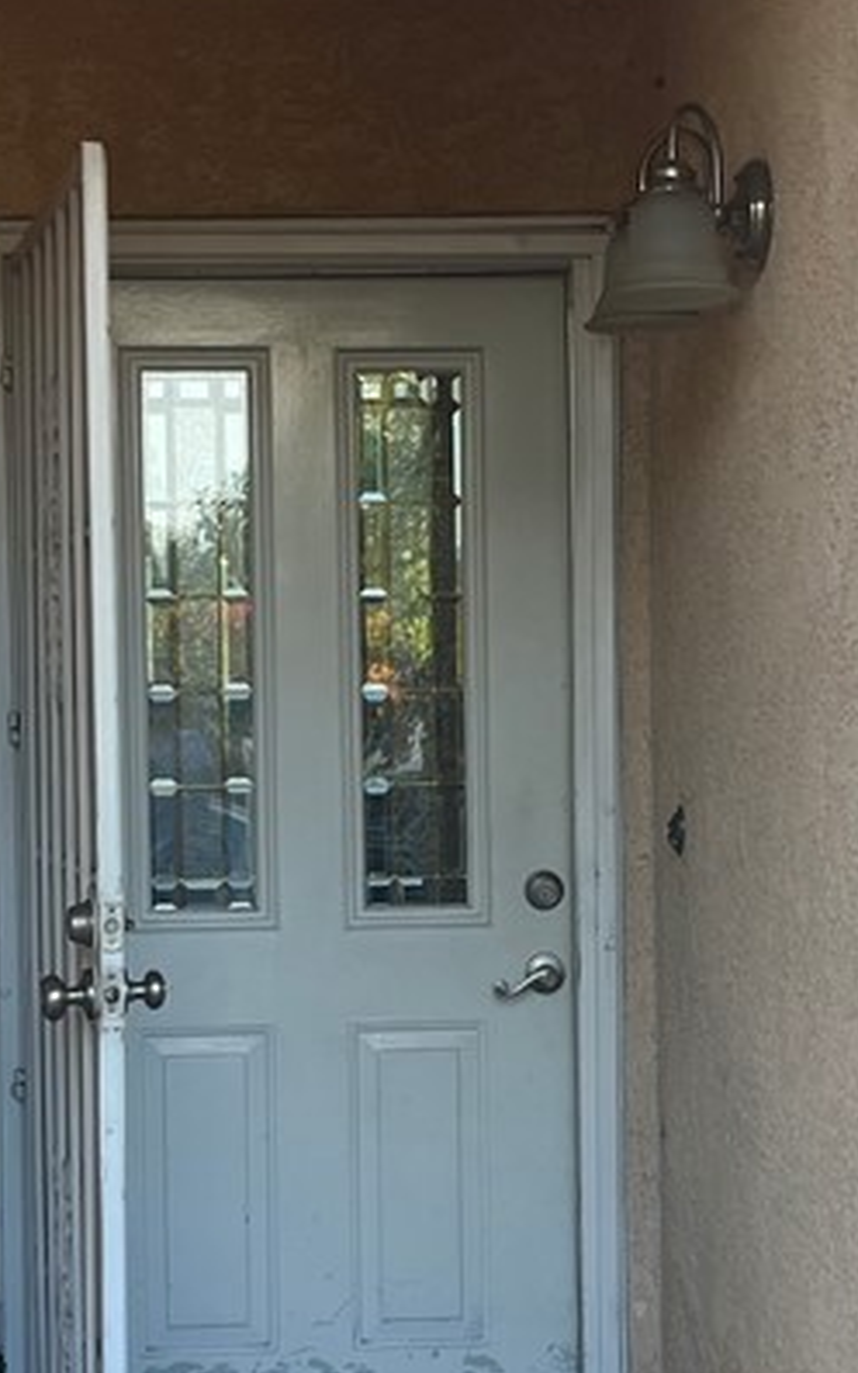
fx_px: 2657
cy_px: 840
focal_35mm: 71
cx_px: 394
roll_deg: +1.0
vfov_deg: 28.9
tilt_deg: -1.9
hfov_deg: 18.3
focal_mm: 5.1
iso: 32
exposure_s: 1/122
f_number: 1.6
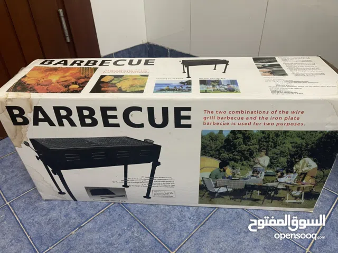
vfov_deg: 54.9
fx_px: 244
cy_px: 126
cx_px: 169
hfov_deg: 69.4
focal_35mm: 25
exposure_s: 1/50
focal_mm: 5.1
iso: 125
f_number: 1.6
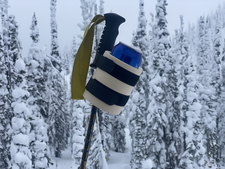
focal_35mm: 52
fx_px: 338
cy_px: 84
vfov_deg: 28.0
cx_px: 112
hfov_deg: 36.8
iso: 20
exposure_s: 1/940
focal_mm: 6
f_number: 2
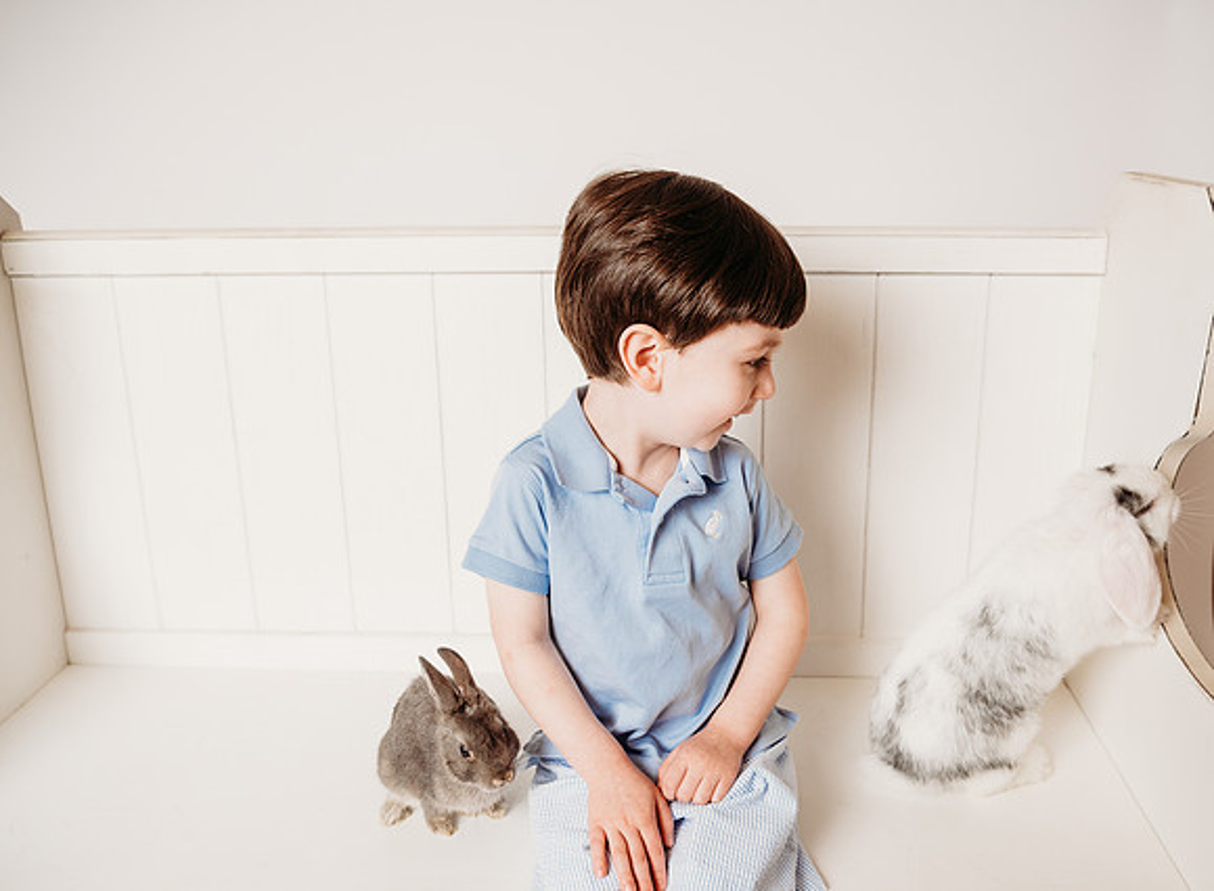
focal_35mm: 30
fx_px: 1042
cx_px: 681
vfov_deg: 46.2
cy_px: 507
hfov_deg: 60.2
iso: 100
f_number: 4
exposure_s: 1/200
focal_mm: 24
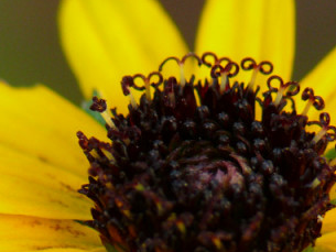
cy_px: 281
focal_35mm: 638
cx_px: 176
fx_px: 6195
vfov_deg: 2.3
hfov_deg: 3.1
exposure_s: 1/125
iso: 100
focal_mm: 40.2
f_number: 4
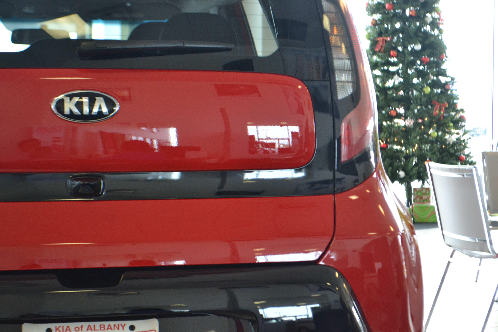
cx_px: 249
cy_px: 166
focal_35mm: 82
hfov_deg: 24.6
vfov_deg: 16.6
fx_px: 1141
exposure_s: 1/60
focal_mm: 55
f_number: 5.6
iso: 1600
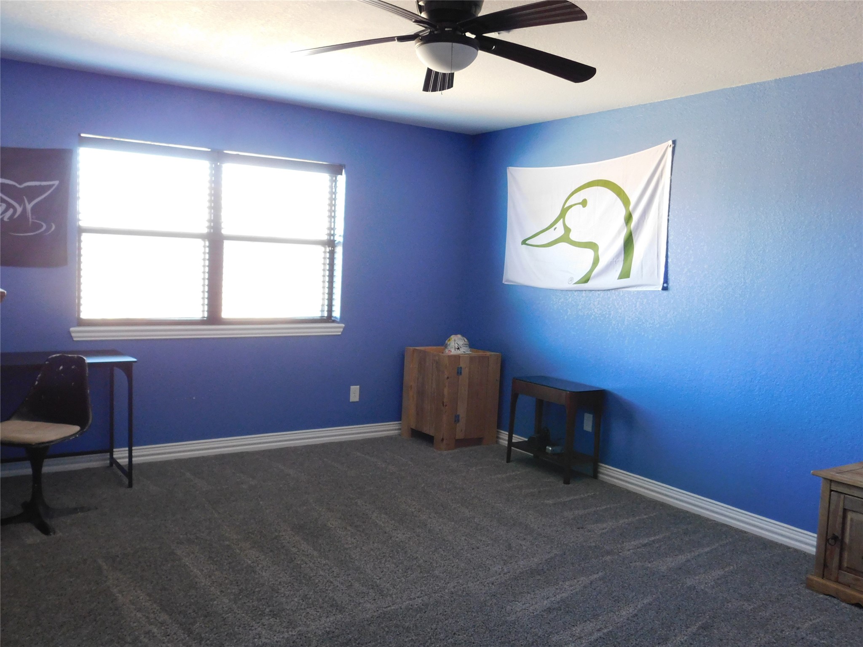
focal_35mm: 30
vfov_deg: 46.8
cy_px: 324
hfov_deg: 60.0
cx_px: 432
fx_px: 748
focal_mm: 5.3
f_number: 3.2
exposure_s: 1/13
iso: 400
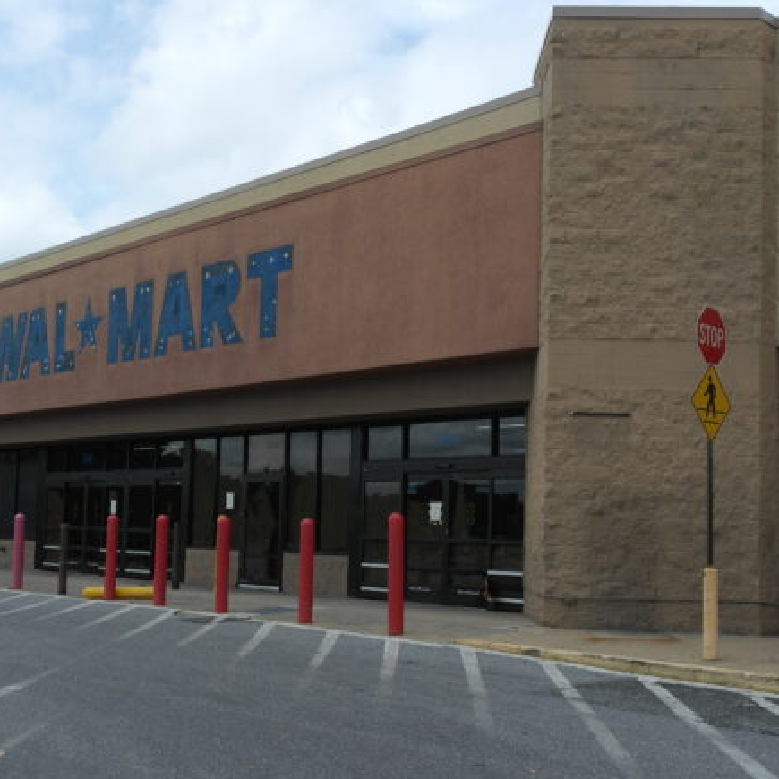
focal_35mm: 45
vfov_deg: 37.5
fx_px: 1146
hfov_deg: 37.4
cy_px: 439
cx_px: 321
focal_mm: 20
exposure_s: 1/320
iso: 100
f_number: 7.1
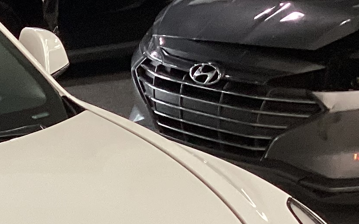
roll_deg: +1.6
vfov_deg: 9.7
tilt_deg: -23.0
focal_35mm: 130
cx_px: -210
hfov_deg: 14.7
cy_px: 365
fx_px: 1272
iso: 100
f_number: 2.4
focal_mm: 3.3
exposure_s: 1/50
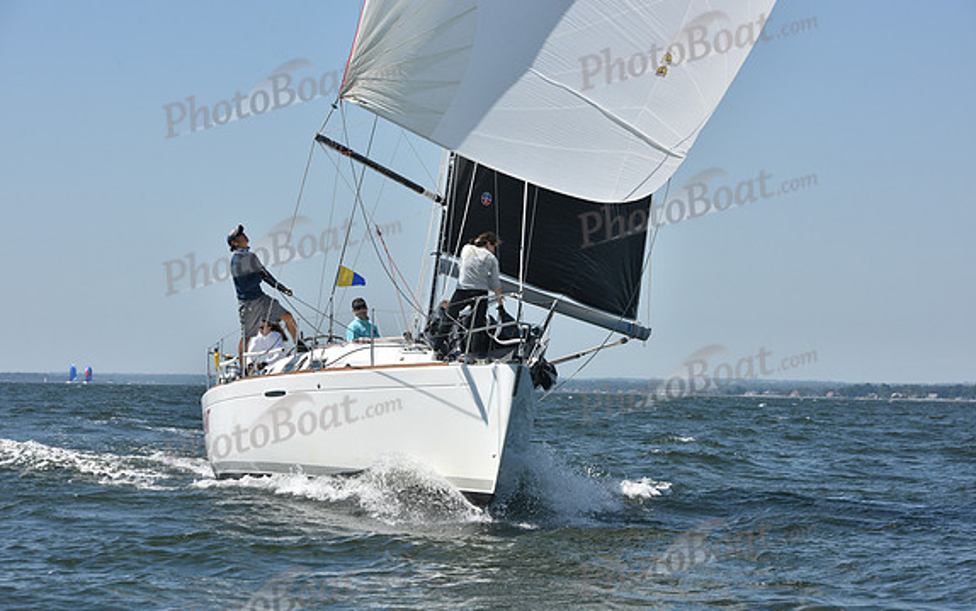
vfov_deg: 12.7
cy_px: 316
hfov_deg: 20.2
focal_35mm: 103
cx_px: 491
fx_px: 2740
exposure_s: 1/1250
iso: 250
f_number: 8
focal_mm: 100
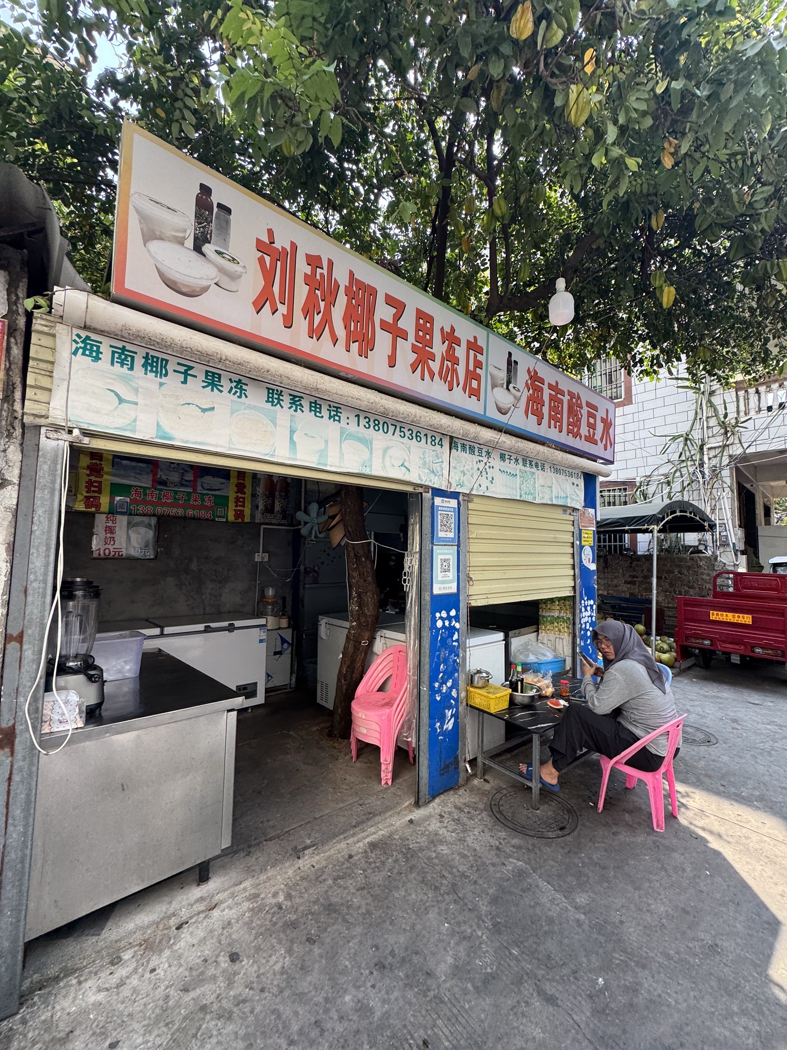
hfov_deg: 85.7
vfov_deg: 102.1
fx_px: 424
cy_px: 525
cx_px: 394
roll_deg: +2.6
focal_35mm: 14
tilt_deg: -0.8
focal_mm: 2.22
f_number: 2.2
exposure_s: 1/260
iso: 40
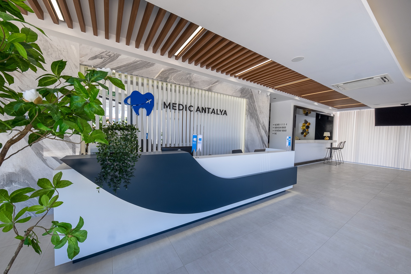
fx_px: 137
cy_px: 137
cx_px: 206
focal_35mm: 12
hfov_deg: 112.6
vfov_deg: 90.0
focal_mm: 8
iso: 160
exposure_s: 1/250
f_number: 8
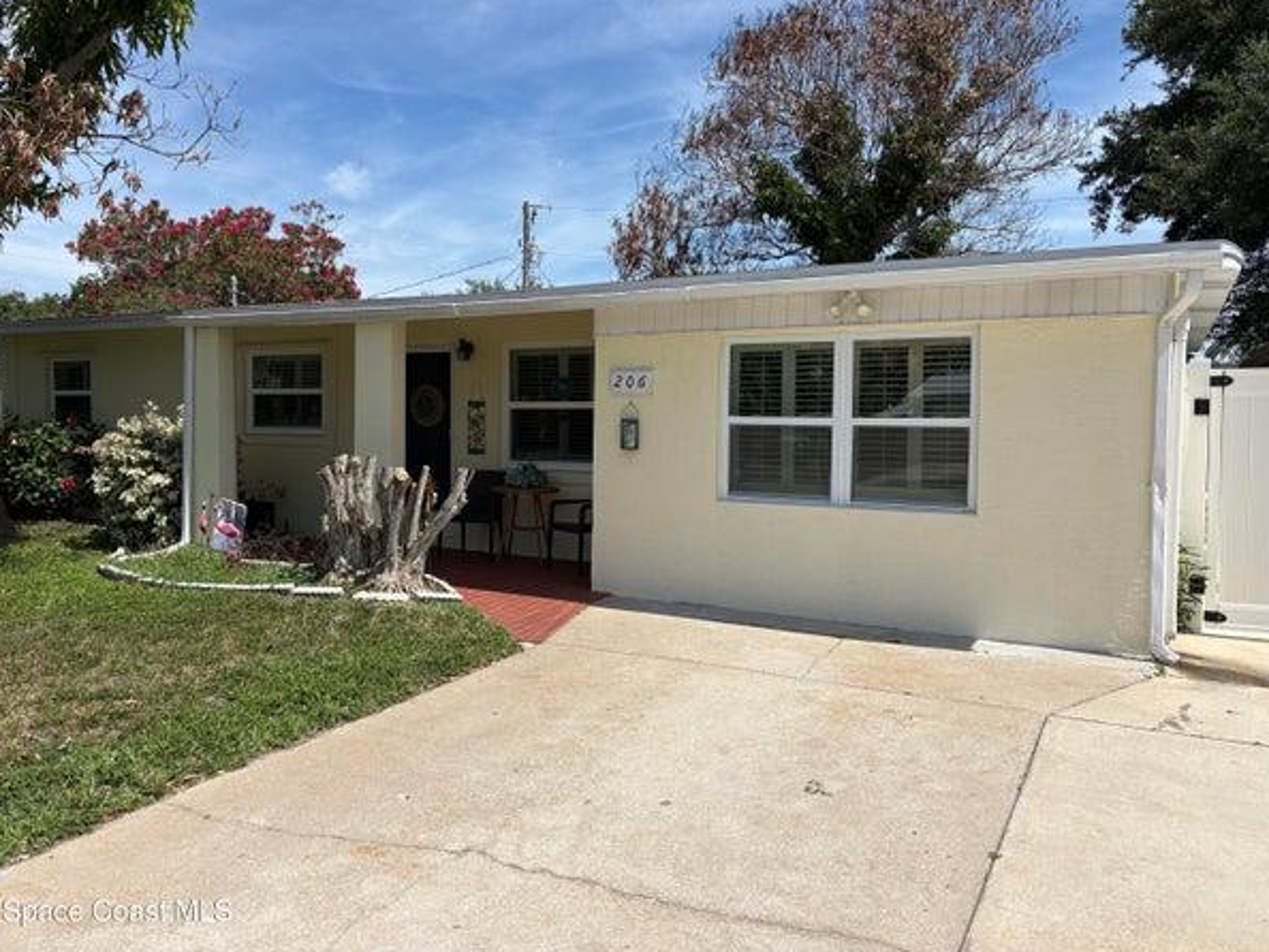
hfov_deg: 63.4
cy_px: 446
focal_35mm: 28
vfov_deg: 49.7
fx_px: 1027
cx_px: 590
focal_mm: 5.96
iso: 50
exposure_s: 1/5348
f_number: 1.6
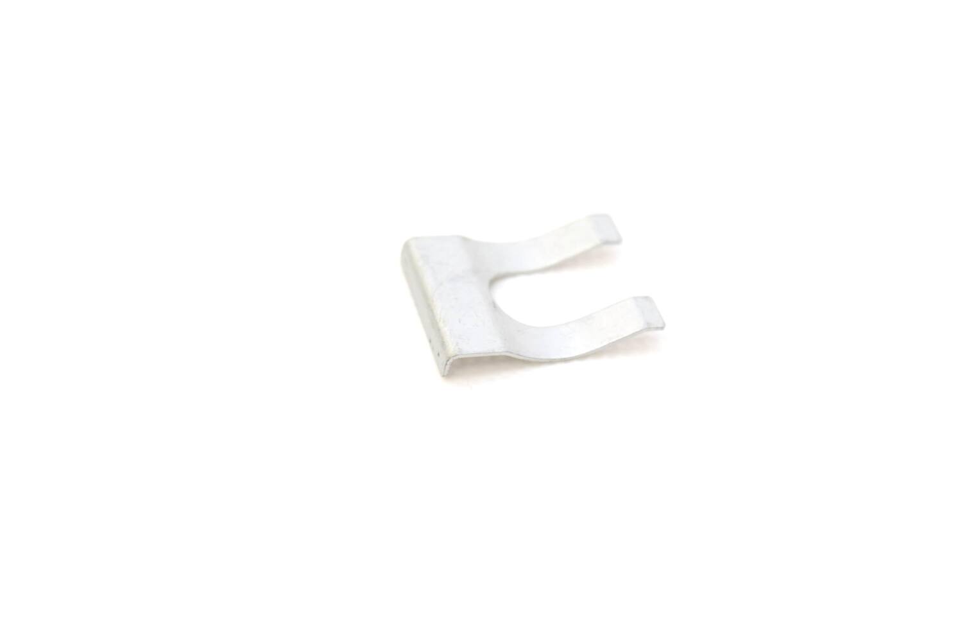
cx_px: 480
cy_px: 321
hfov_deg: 24.6
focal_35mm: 82
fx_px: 2202
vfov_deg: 16.6
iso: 400
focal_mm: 55
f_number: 6.3
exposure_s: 1/160
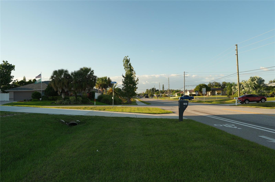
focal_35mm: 30
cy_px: 91
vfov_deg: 43.5
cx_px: 138
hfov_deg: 62.0
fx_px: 229
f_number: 5.6
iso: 200
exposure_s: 1/160
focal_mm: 20
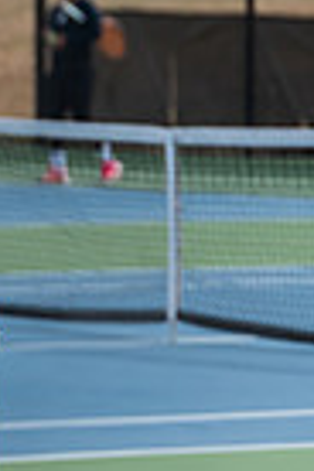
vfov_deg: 3.9
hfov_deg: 2.6
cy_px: 55
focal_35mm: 522
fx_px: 6829
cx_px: -184
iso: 640
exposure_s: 1/2500
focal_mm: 160
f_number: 5.6
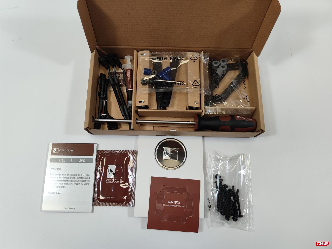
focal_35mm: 25
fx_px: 240
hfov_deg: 69.4
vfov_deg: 54.9
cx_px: 166
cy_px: 124
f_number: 1.85
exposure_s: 1/100
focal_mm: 6.78
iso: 87
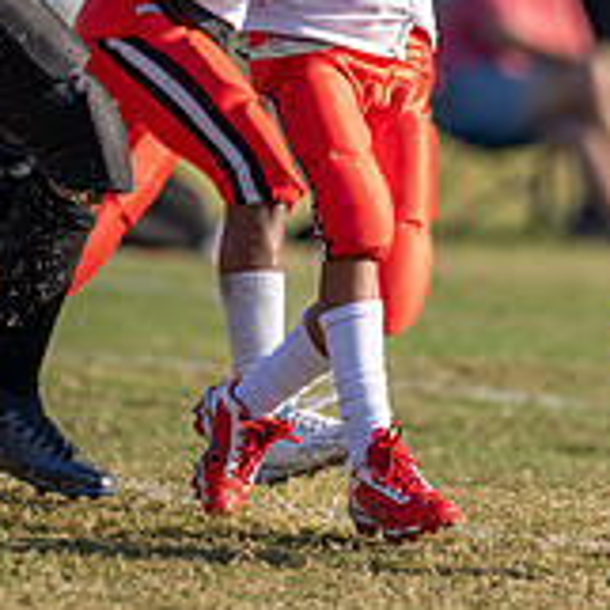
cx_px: 167
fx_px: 16288
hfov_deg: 2.1
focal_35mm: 817
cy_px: -180
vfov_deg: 2.1
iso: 100
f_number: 2.8
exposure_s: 1/1600
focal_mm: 200
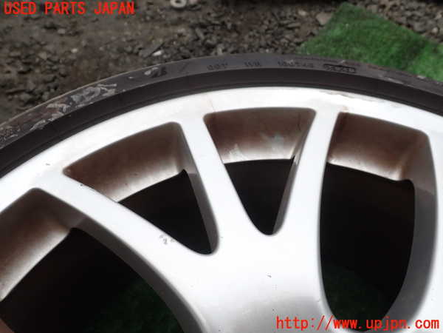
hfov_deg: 60.0
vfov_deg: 46.8
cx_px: 222
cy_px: 166
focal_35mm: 30
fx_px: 384
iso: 100
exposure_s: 1/640
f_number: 3.2
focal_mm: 5.4
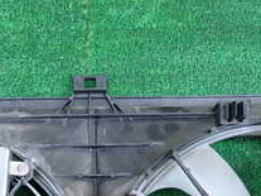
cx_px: 81
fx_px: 656
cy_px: 267
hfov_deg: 22.4
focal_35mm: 87
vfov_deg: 15.9
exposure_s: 1/125
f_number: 2.3
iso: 800
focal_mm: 5.4
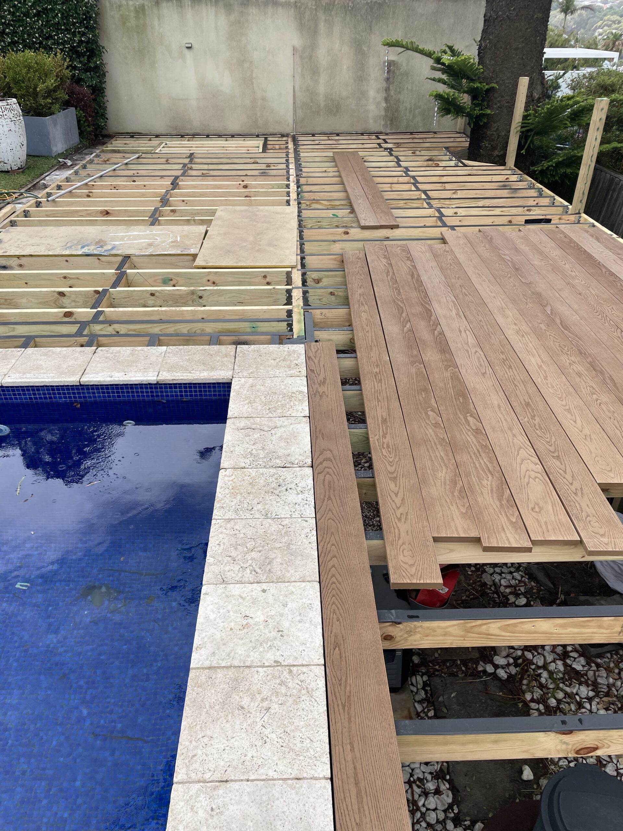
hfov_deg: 53.1
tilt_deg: -33.3
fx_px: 624
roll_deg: +1.6
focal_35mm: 26
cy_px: 416
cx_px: 312
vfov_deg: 67.3
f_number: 1.6
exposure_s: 1/2451
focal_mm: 4.2
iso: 32
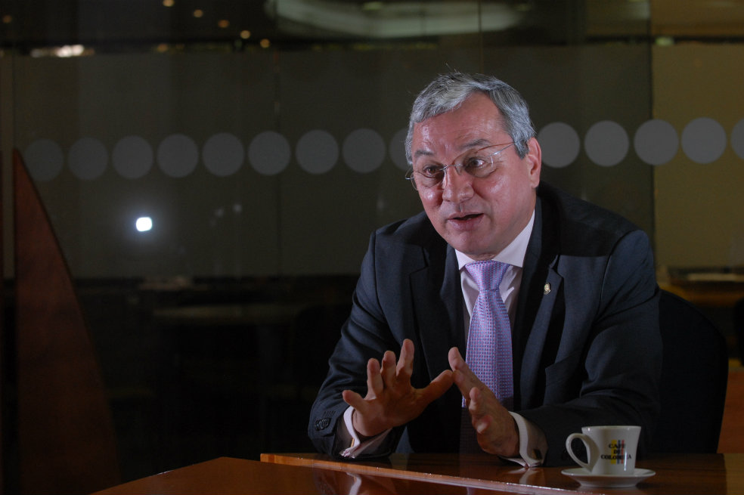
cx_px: 372
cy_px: 248
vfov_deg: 13.0
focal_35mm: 105
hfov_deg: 19.5
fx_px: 2169
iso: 400
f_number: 4.5
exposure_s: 1/60
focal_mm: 70
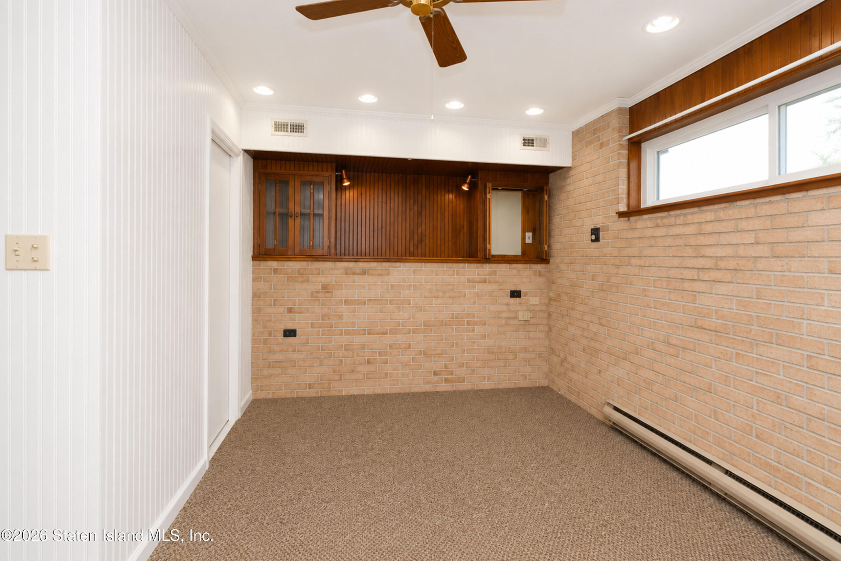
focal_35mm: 15
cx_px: 420
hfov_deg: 100.4
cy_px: 280
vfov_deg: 77.3
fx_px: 350
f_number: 7.1
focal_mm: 10
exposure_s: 1/160
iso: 2000
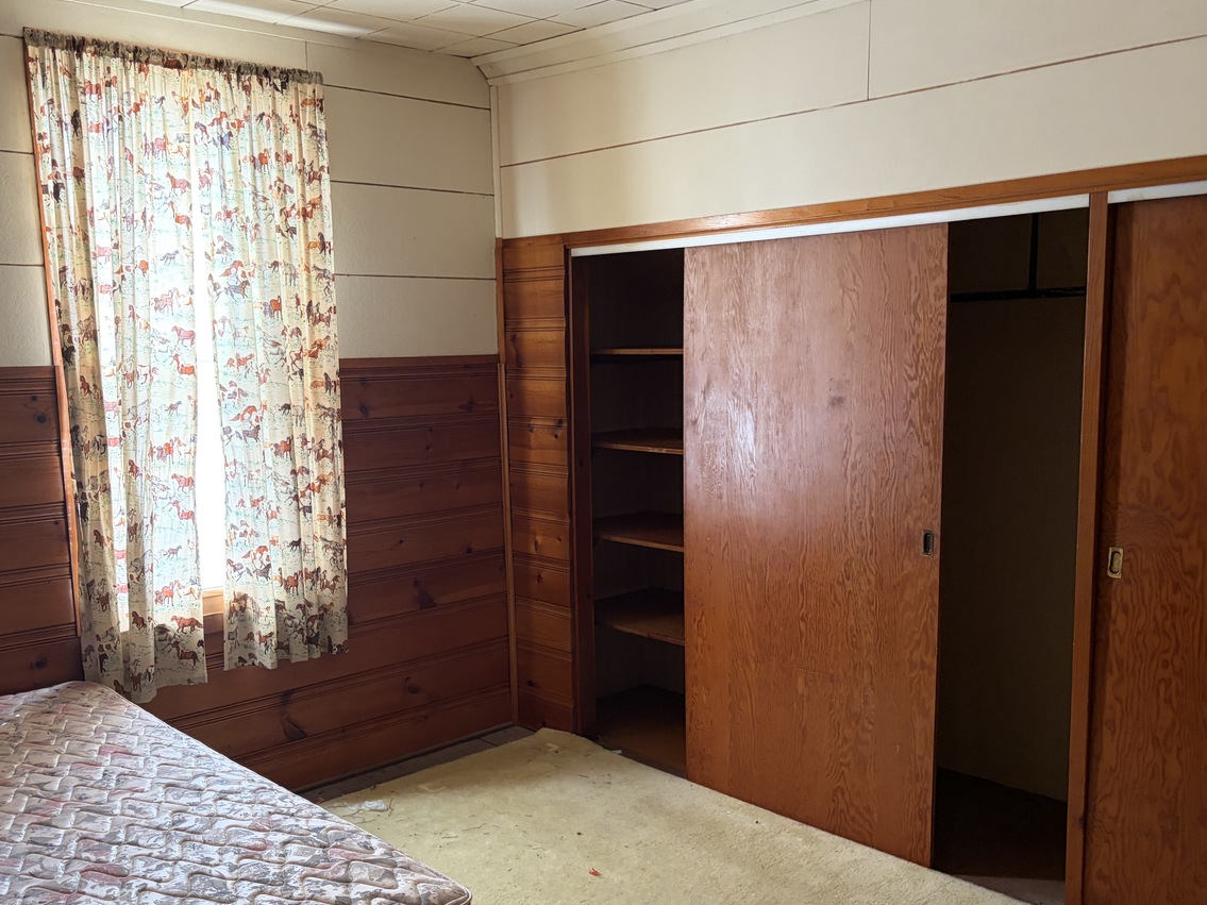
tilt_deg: -6.3
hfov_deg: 55.2
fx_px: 1151
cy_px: 504
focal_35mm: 33
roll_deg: +1.2
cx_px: 536
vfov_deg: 42.9
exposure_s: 1/60
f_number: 1.6
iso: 200
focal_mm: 5.96
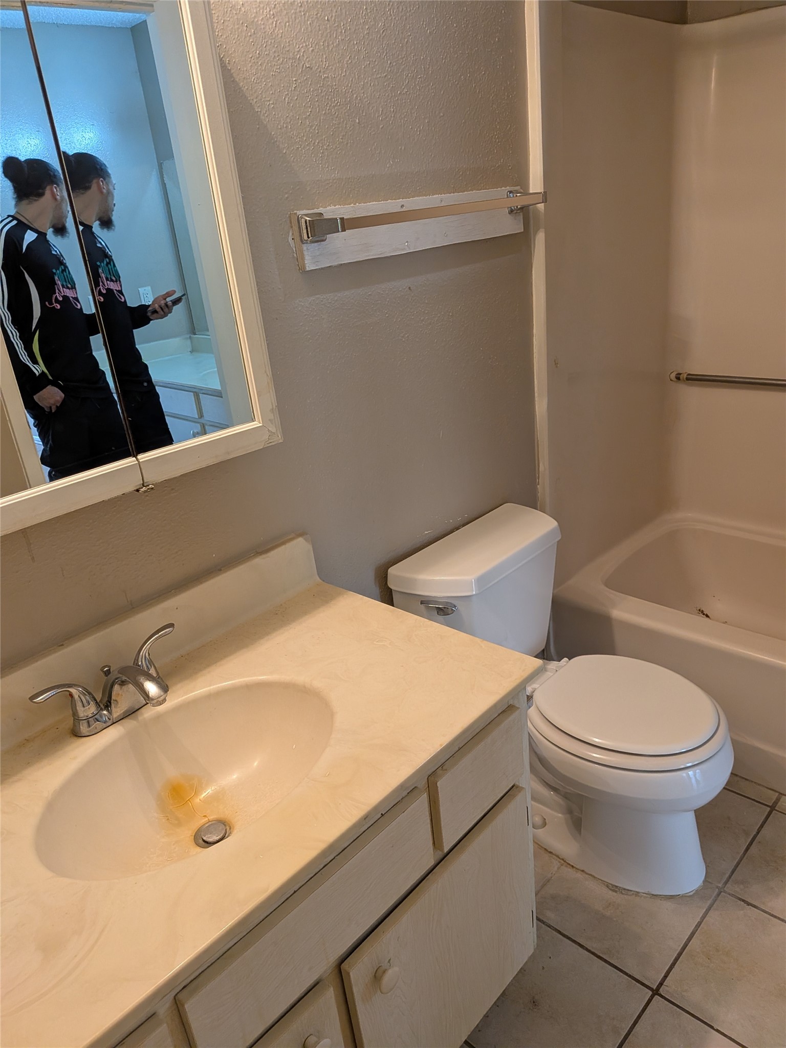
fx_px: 727
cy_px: 524
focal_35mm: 24
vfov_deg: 71.6
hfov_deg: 56.8
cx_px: 393
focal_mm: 4.53
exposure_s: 1/120
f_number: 1.7
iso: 376
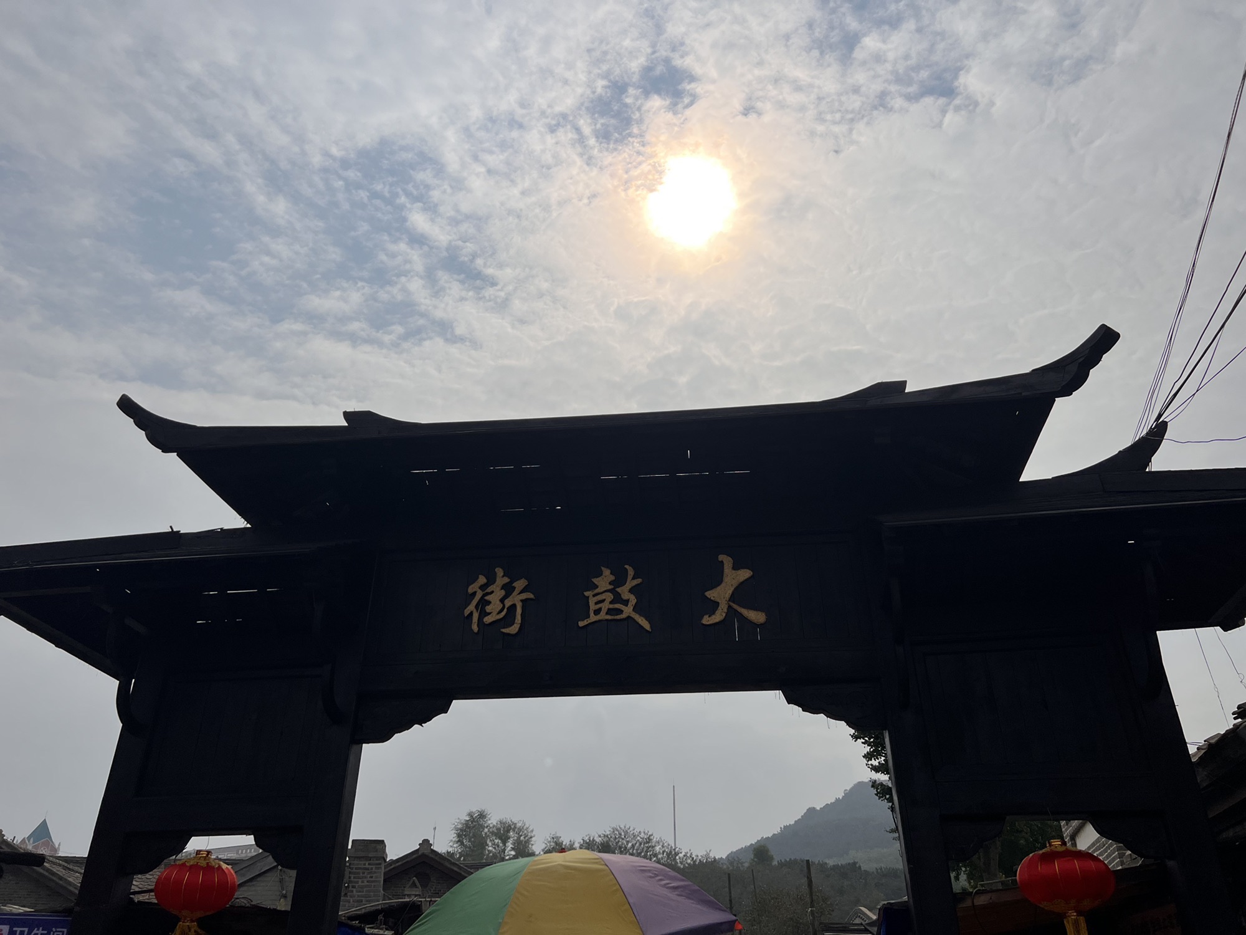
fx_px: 936
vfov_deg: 53.1
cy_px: 468
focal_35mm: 26
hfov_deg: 67.3
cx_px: 623
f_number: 1.5
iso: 32
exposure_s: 1/23256
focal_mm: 5.7
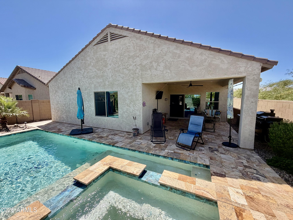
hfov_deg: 102.1
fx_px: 119
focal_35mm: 14
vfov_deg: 85.7
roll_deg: +0.6
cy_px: 110
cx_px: 146
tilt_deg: -6.4
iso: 32
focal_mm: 2.22
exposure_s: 1/770
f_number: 2.2
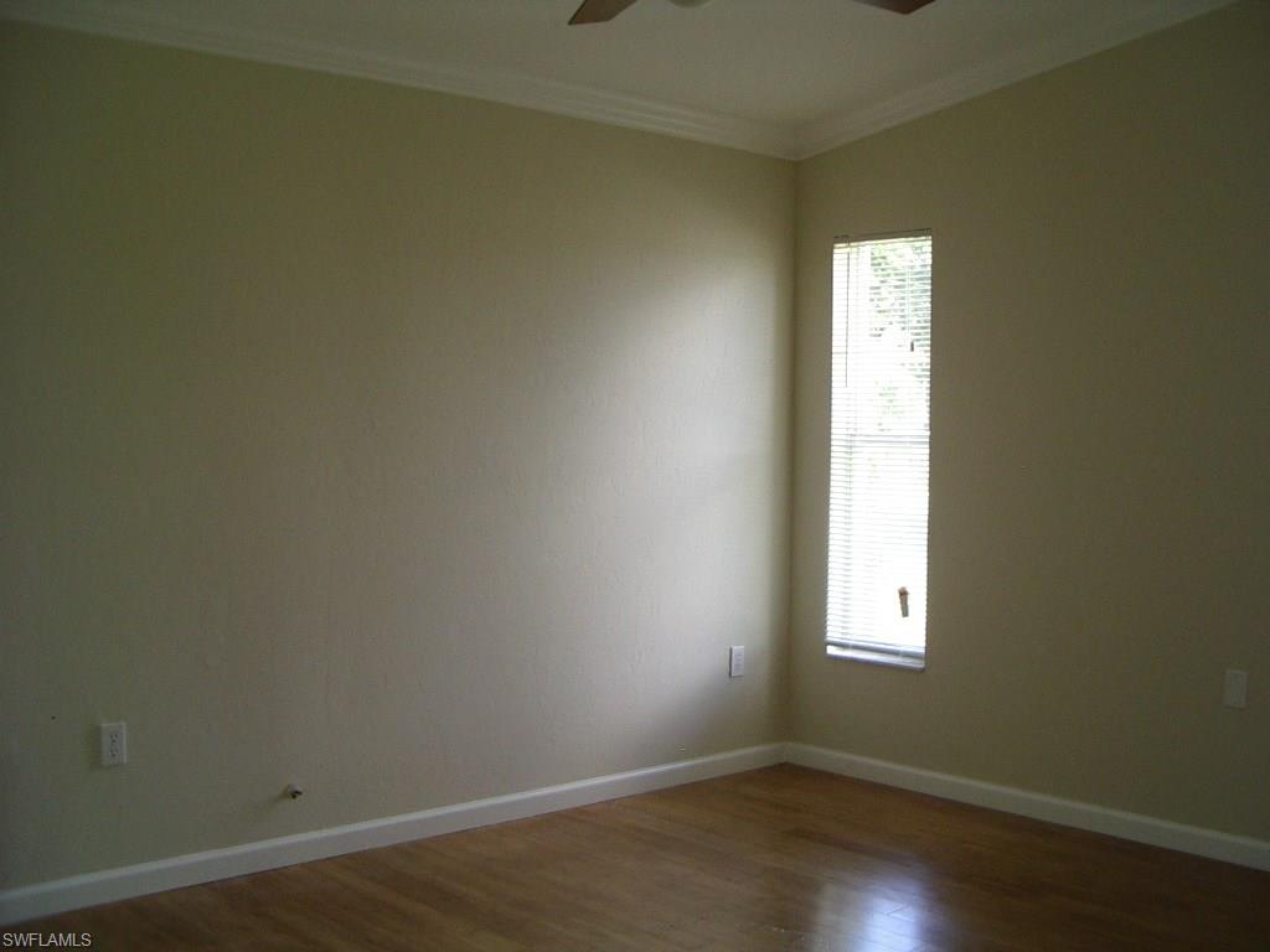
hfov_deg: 49.0
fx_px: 1394
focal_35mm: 38
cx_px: 635
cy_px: 476
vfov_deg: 37.7
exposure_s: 1/80
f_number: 2.6
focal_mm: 5.8
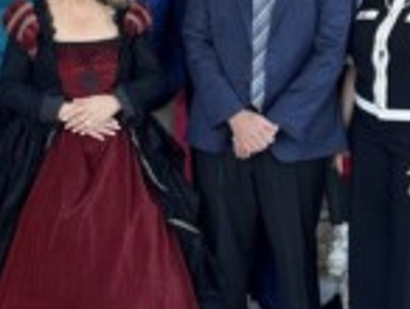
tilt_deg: -6.3
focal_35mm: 80
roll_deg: +0.0
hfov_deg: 23.8
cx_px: 53
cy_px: 51
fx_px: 949
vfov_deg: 18.3
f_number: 1.5
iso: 50
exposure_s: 1/121
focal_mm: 5.7
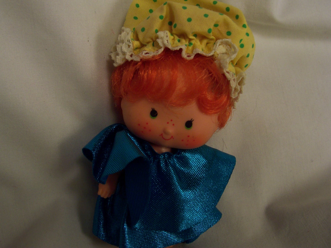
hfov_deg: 50.1
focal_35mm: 37
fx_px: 354
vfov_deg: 38.7
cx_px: 166
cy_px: 124
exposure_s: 1/125
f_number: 5.6
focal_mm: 5.6
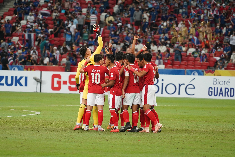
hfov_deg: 6.9
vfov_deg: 4.6
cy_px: 78
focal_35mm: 300
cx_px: 118
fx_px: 1958
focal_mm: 200
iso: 2000
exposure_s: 1/400
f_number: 4
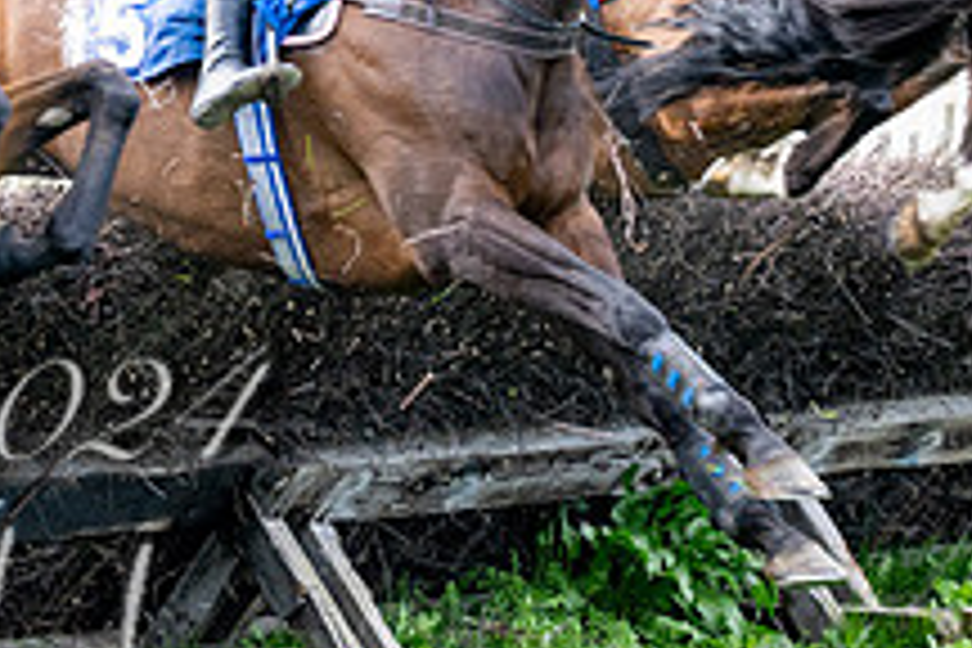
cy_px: -87
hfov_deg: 7.8
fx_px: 7046
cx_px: -412
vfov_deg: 5.2
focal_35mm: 261
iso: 400
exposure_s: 1/1000
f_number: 4
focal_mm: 70
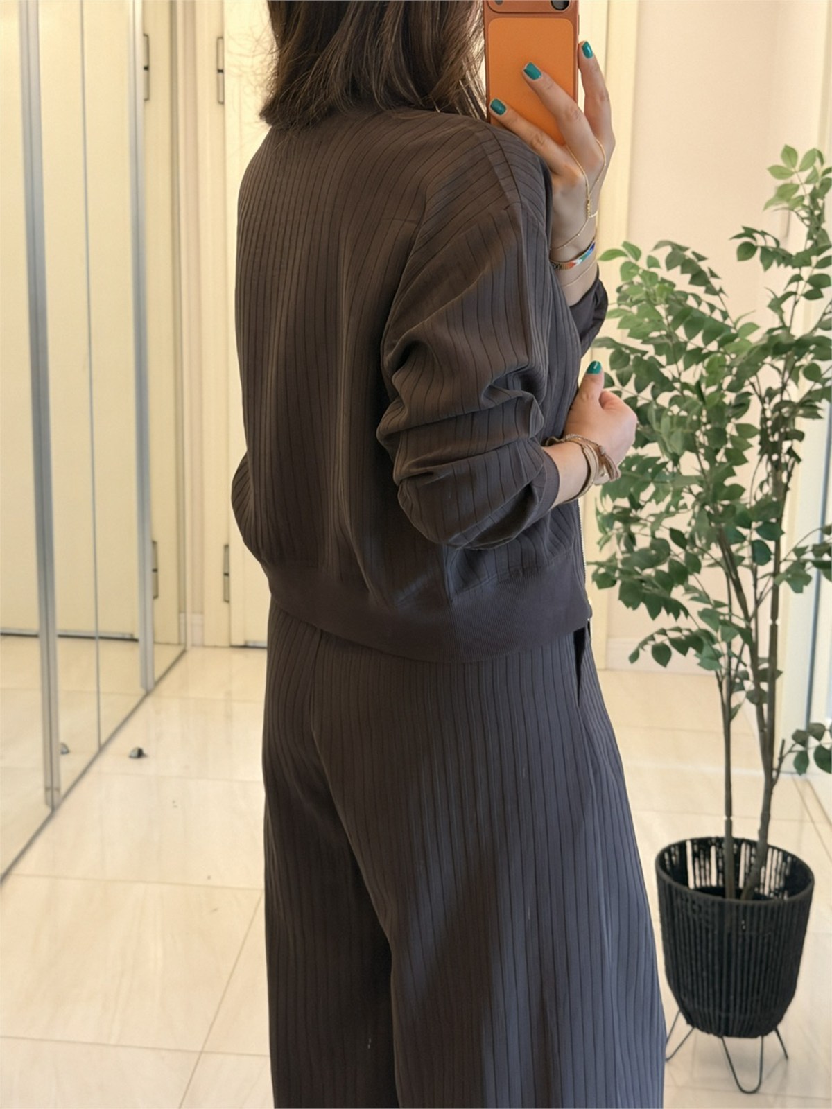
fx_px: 1538
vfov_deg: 39.7
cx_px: 416
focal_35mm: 48
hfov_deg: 30.3
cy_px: 554
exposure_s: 1/40
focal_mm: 6.76
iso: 400
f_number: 1.78
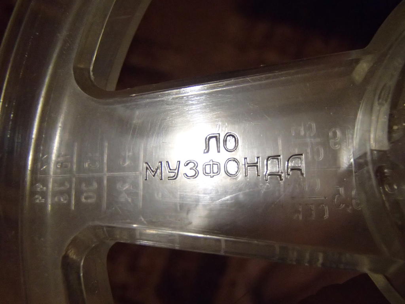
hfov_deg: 50.1
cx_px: 202
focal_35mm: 37
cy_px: 152
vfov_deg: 38.7
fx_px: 433
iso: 1250
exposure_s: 1/40
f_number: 4.7
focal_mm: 6.64
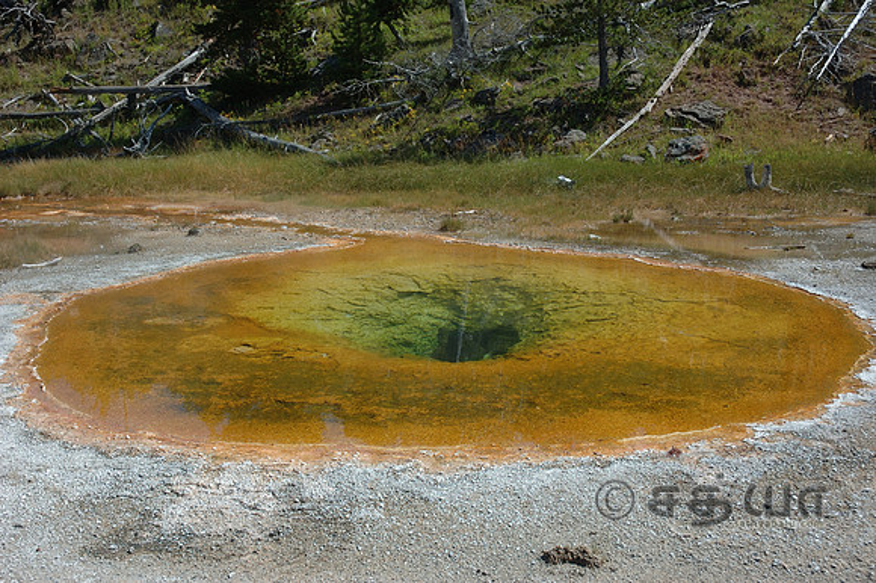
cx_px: 438
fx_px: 1131
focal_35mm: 46
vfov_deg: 28.9
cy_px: 292
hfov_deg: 42.3
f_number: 7.1
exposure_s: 1/160
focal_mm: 31
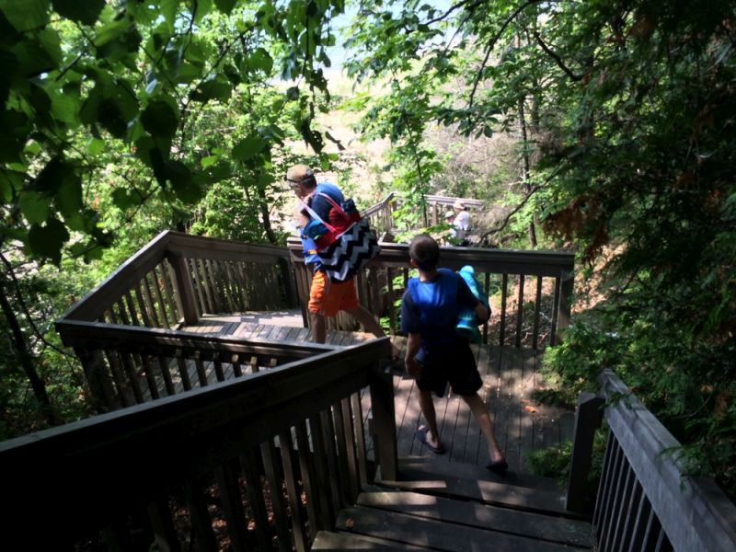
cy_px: 276
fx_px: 638
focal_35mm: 30
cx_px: 368
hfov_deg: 60.0
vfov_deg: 46.8
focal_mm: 4.12
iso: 32
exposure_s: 1/316
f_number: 2.2
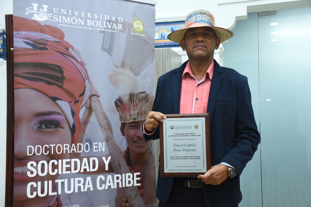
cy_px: 104
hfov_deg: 43.6
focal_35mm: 45
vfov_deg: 29.9
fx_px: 389
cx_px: 156
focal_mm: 30
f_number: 4
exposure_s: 1/100
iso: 1000
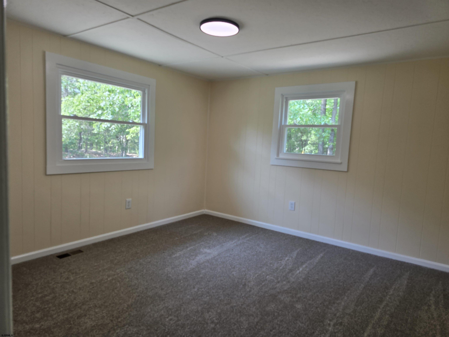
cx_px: 224
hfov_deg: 73.9
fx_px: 298
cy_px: 168
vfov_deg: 58.9
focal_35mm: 23
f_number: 1.7
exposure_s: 1/120
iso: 50
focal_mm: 6.3
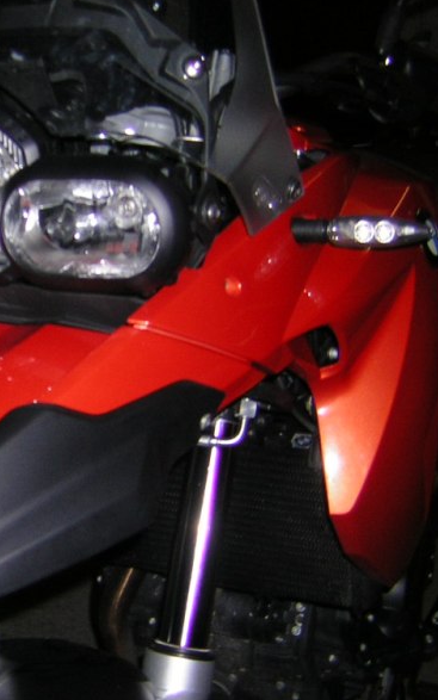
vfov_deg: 38.9
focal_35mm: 52
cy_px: 354
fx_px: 993
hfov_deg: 24.2
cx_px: 53
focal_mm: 4.7
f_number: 2.6
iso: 50
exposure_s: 1/60.1
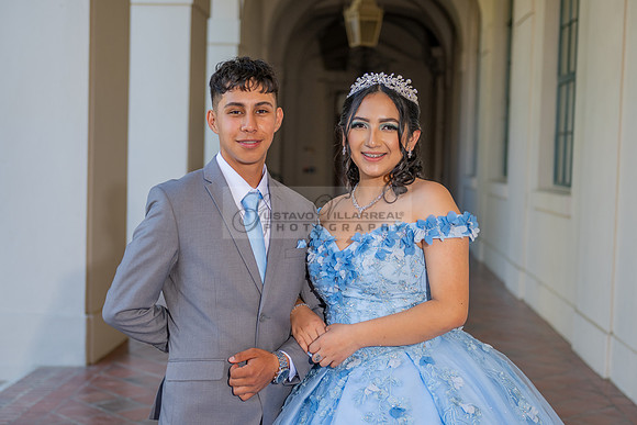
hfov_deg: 35.6
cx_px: 318
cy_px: 215
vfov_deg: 24.2
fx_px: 992
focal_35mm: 56
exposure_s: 1/200
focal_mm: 50
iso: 200
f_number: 3.2
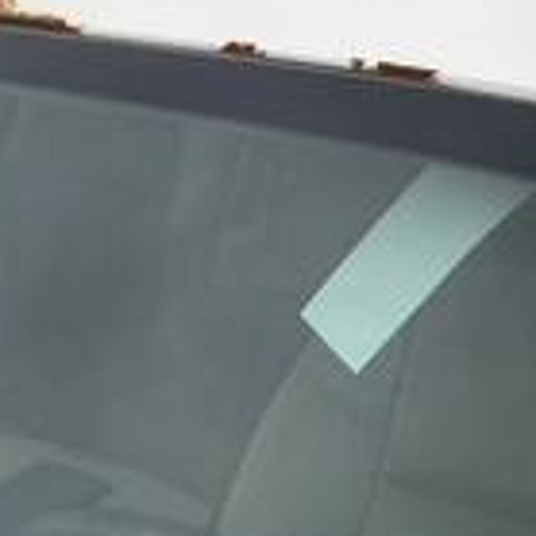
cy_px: 185
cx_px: -135
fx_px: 1296
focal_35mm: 74
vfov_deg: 23.3
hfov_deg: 21.4
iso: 25
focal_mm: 3
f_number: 1.8
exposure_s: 1/709
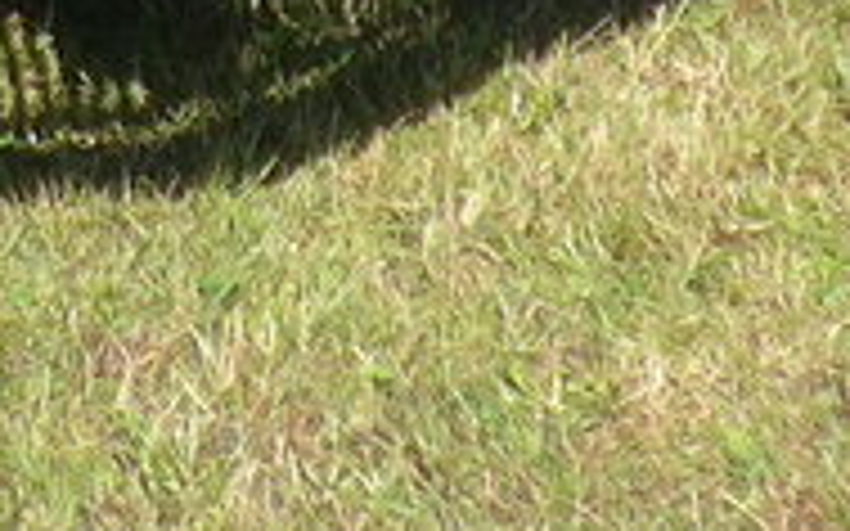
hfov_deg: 7.8
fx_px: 6091
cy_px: -1449
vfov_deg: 4.6
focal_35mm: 263
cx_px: -544
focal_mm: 8
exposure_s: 1/1000
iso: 80
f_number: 2.8
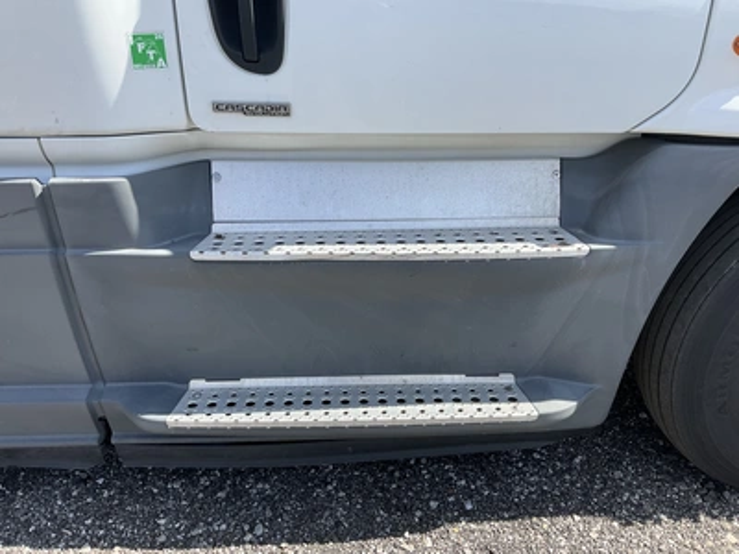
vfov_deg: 48.2
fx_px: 619
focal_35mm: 29
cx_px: 370
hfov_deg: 61.7
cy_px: 277
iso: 25
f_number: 1.8
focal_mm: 3
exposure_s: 1/719
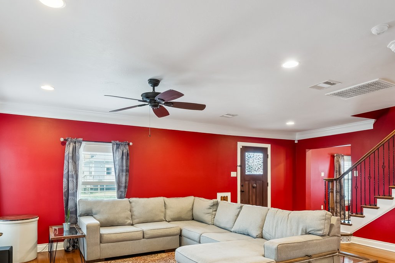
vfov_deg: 52.2
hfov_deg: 73.7
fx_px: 263
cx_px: 196
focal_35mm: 24
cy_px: 174
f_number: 8
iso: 640
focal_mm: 12
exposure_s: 1/5
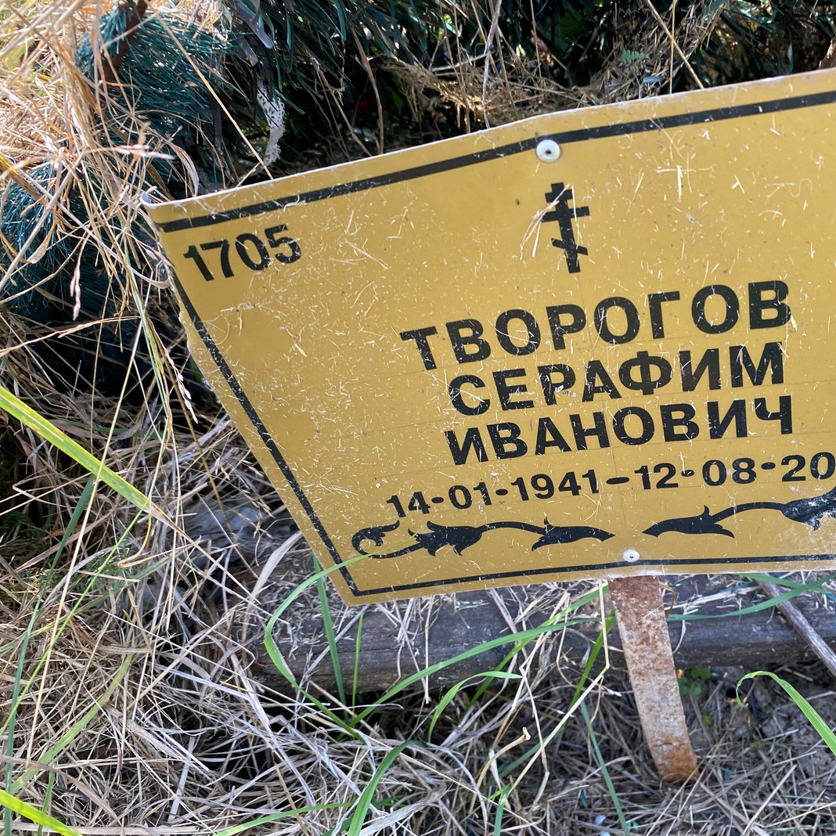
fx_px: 847
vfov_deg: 52.5
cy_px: 416
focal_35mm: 31
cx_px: 539
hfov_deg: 51.8
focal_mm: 4.25
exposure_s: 1/121
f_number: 1.8
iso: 50
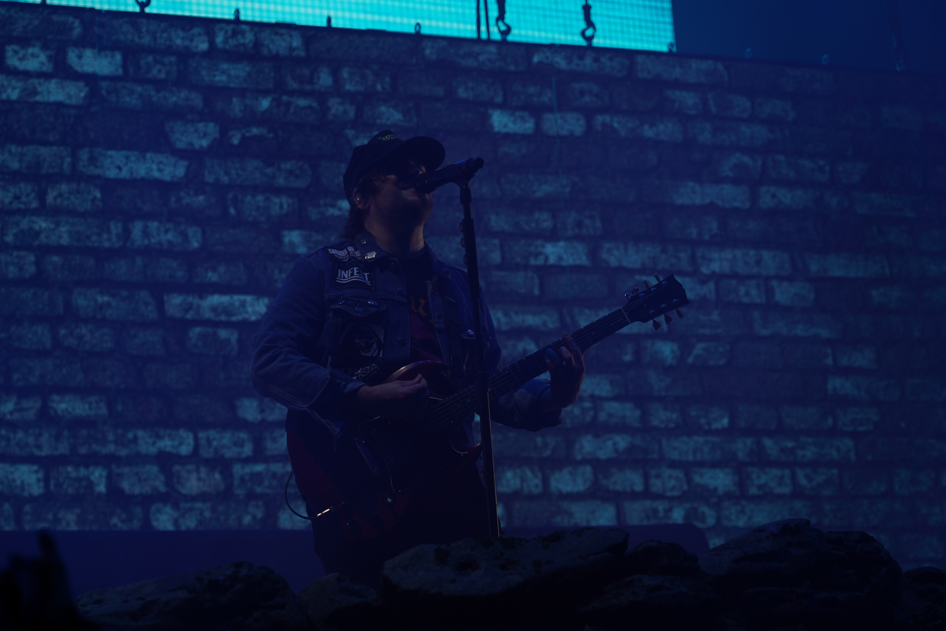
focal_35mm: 105
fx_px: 2759
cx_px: 473
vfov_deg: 13.0
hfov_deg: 19.5
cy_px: 316
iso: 100
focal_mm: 105
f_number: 5
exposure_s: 1/200
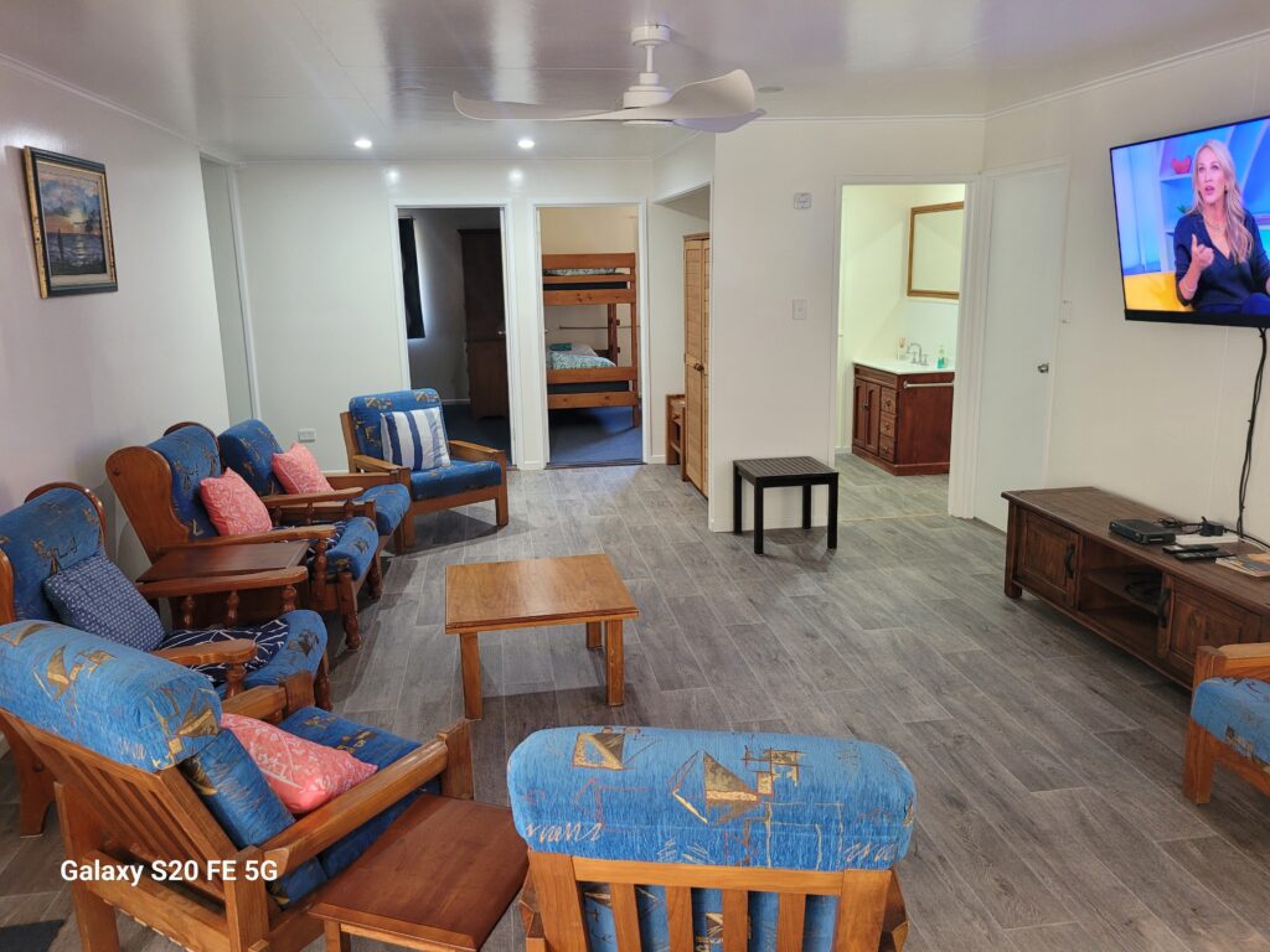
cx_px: 635
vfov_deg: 53.1
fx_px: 954
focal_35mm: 26
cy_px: 476
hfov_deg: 67.3
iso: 200
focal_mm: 5.4
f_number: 1.8
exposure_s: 1/50
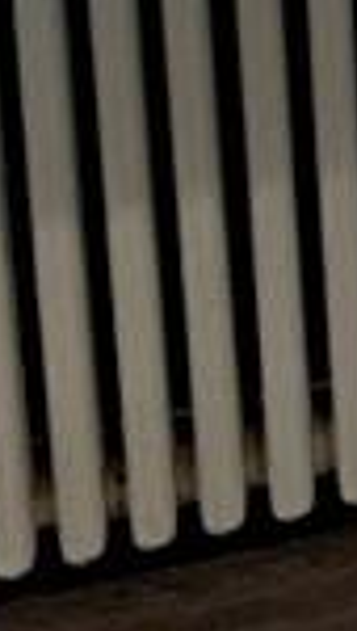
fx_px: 3230
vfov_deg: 9.8
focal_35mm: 193
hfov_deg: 4.7
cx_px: 2092
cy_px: -913
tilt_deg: -11.3
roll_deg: -2.1
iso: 50
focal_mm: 4.25
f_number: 1.8
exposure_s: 1/120
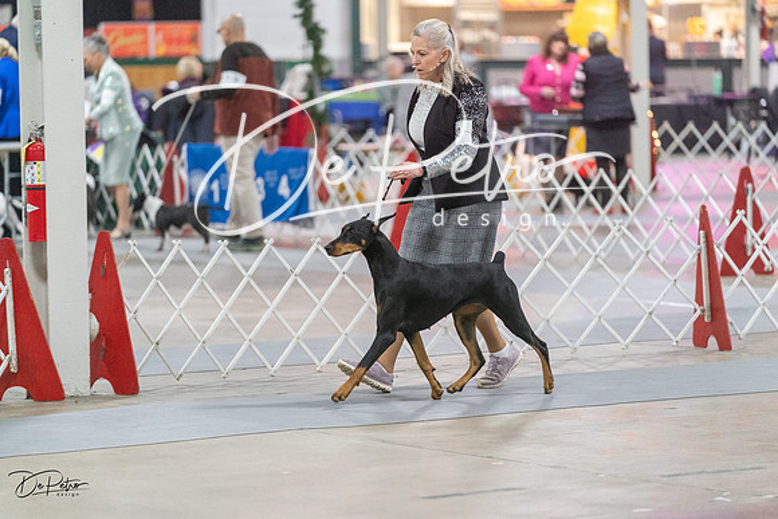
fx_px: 3631
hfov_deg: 12.2
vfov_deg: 8.2
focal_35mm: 168
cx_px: 389
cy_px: 260
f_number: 2.8
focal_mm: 168
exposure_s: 1/320
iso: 6400
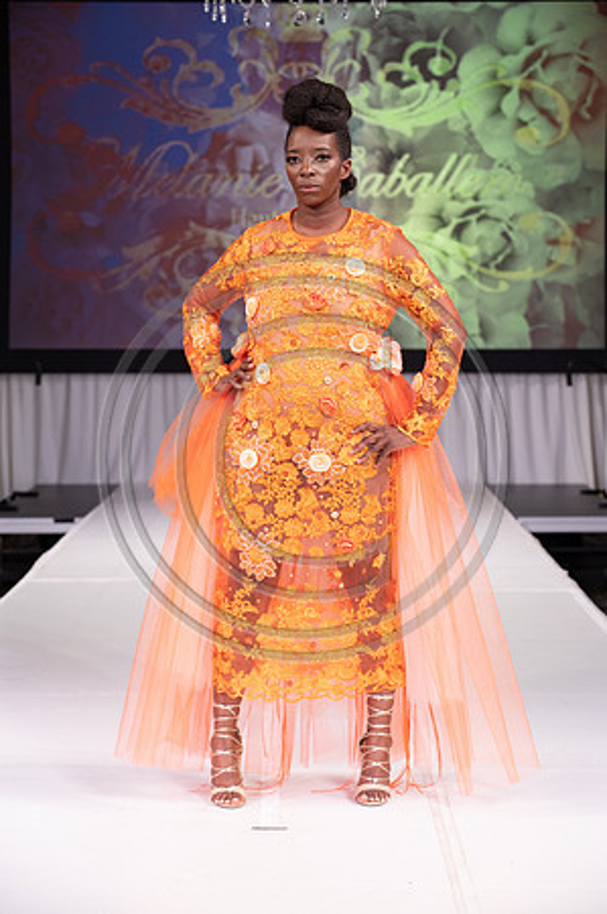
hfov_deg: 14.8
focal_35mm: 92
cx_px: 304
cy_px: 457
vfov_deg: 22.2
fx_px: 2332
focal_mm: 92
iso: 2000
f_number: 5.6
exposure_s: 1/400
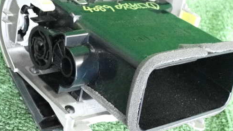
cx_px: 113
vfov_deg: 15.7
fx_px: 476
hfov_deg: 27.5
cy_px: 61
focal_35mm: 77
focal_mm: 10.35
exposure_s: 1/125
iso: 5000
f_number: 3.5
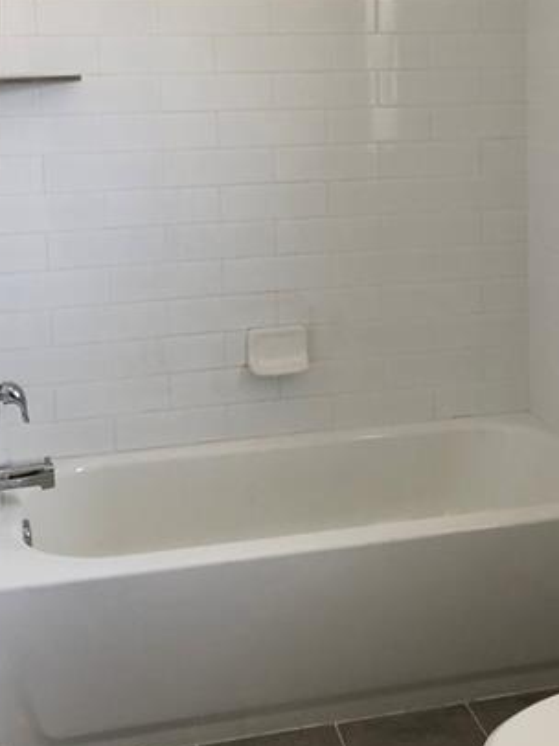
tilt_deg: -5.7
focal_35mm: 53
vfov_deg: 35.4
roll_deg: +1.3
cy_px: 184
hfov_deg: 27.4
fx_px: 1142
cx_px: 353
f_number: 1.8
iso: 40
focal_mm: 3.99
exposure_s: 1/15
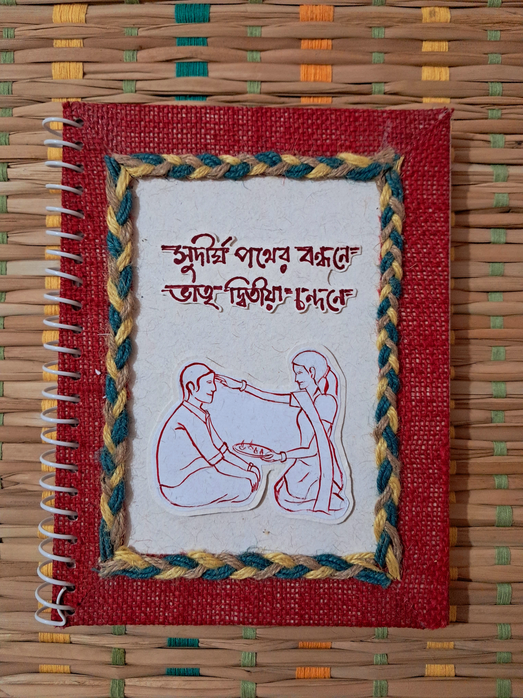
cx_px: 262
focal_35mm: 27
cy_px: 349
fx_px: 544
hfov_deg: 51.4
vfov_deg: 65.3
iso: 500
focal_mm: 4
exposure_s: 1/50
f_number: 1.8
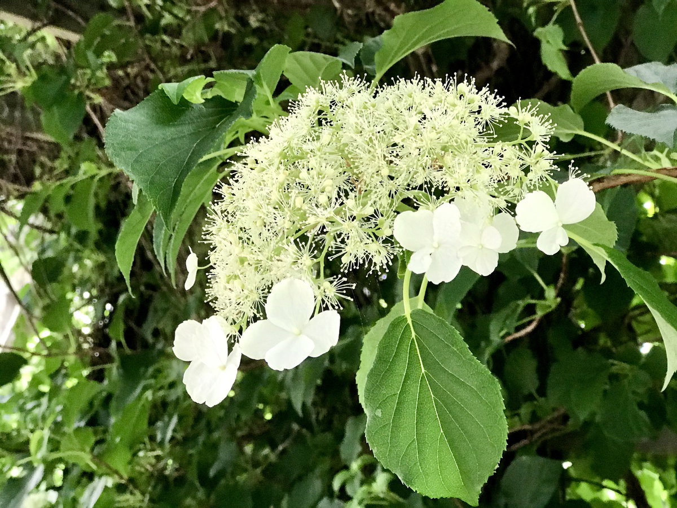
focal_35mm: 57
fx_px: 1115
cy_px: 254
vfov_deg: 25.7
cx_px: 338
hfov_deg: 33.8
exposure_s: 1/60
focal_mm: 6.6
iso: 200
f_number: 2.8
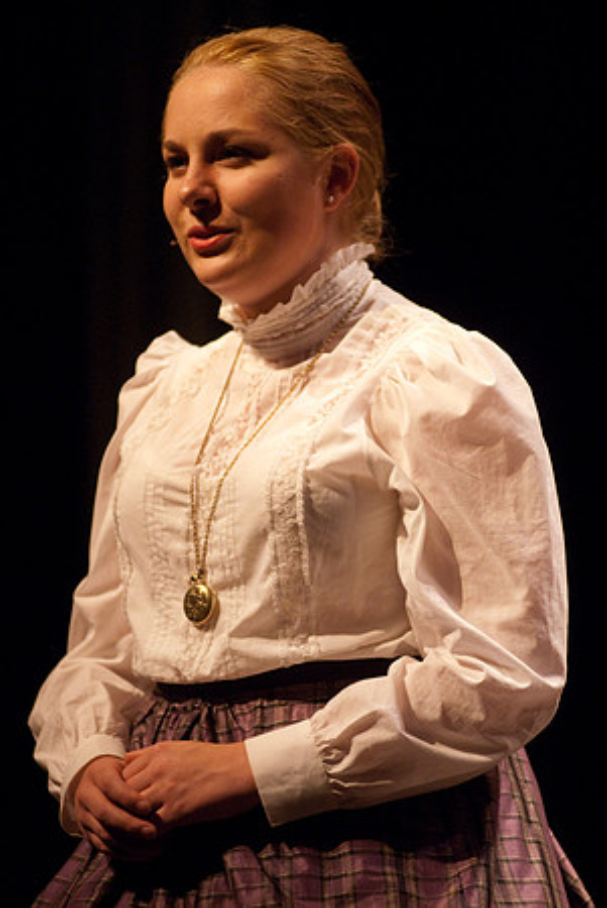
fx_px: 7569
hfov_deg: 4.6
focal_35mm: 300
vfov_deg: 6.9
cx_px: 304
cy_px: 454
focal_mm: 200
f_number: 2.8
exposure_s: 1/125
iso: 1000
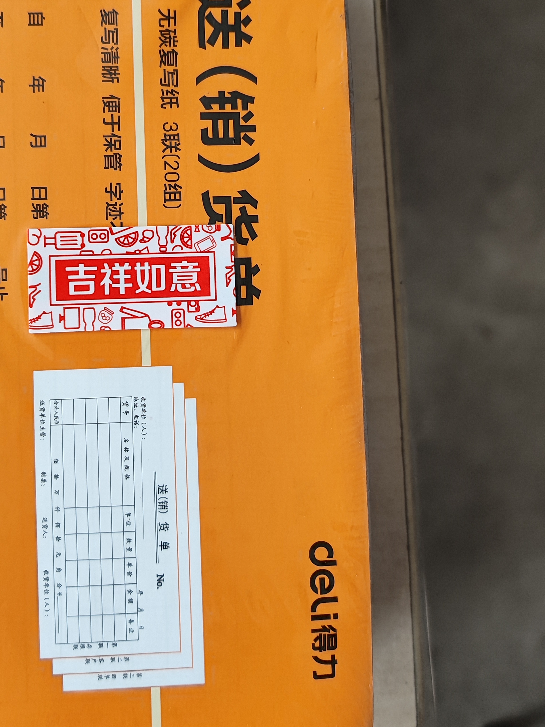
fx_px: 798
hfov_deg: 37.3
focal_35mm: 38
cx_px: 174
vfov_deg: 48.5
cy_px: 267
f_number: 1.65
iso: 404
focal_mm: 5.26
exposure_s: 1/100
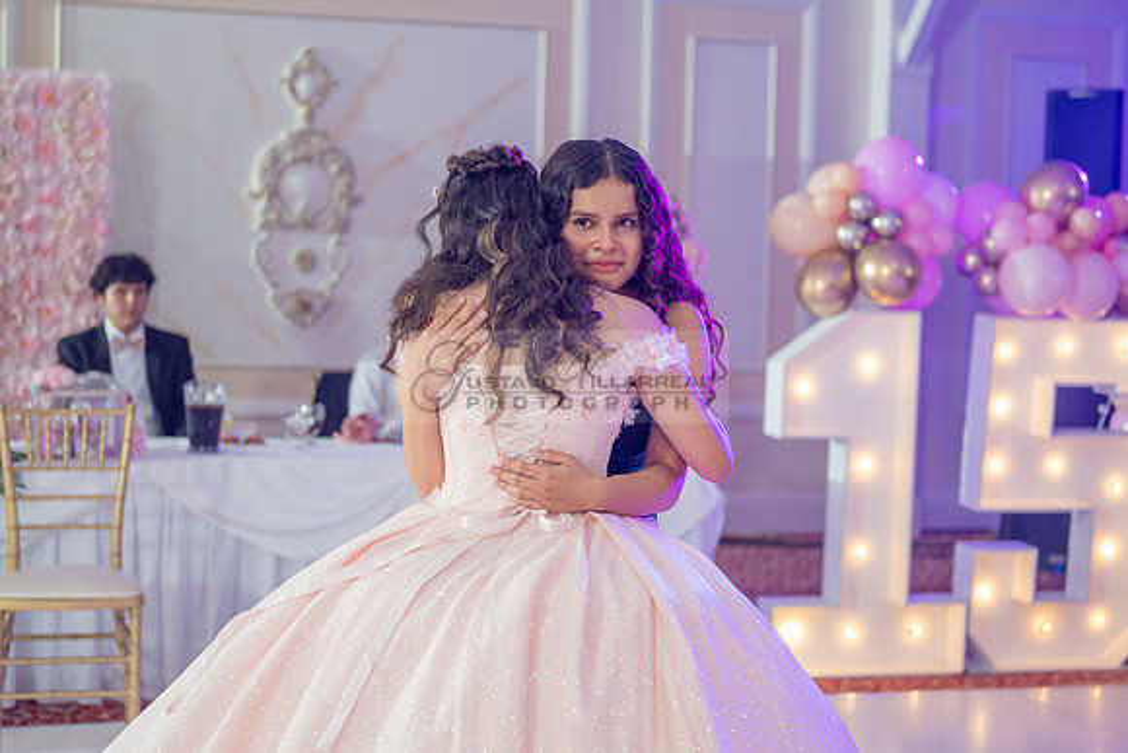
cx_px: 564
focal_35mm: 70
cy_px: 376
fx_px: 2194
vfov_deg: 19.5
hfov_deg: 28.8
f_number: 2.8
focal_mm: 70
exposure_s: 1/100
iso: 400
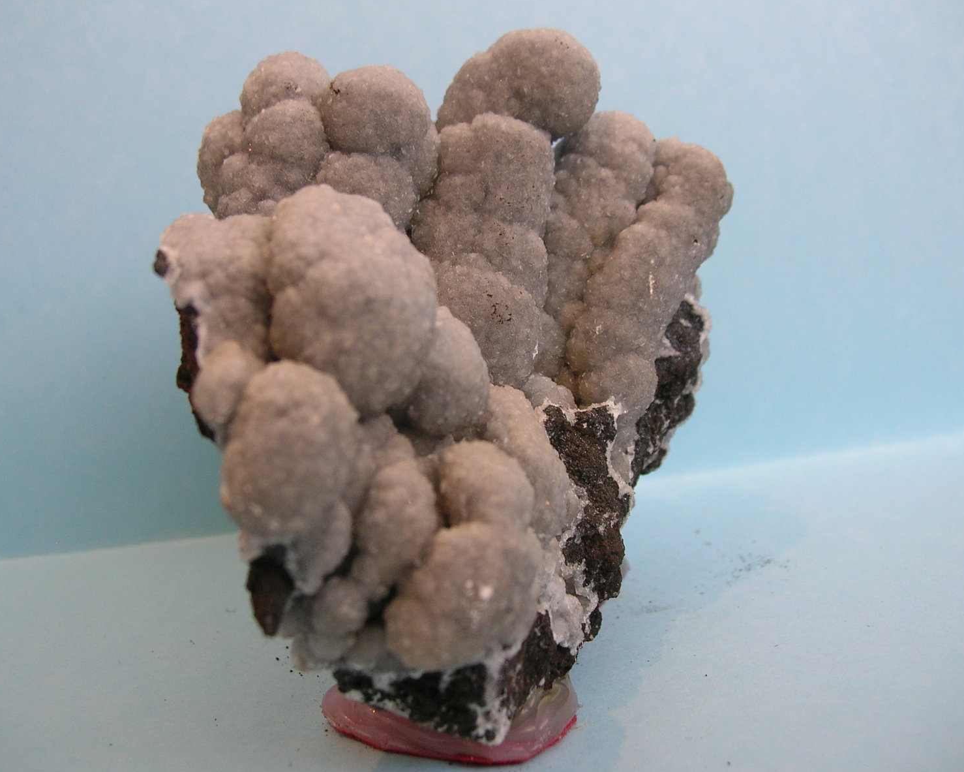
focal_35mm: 38
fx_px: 1084
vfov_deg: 39.2
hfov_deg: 47.9
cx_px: 483
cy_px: 386
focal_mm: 6
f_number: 2.7
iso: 50
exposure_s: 1/13.1
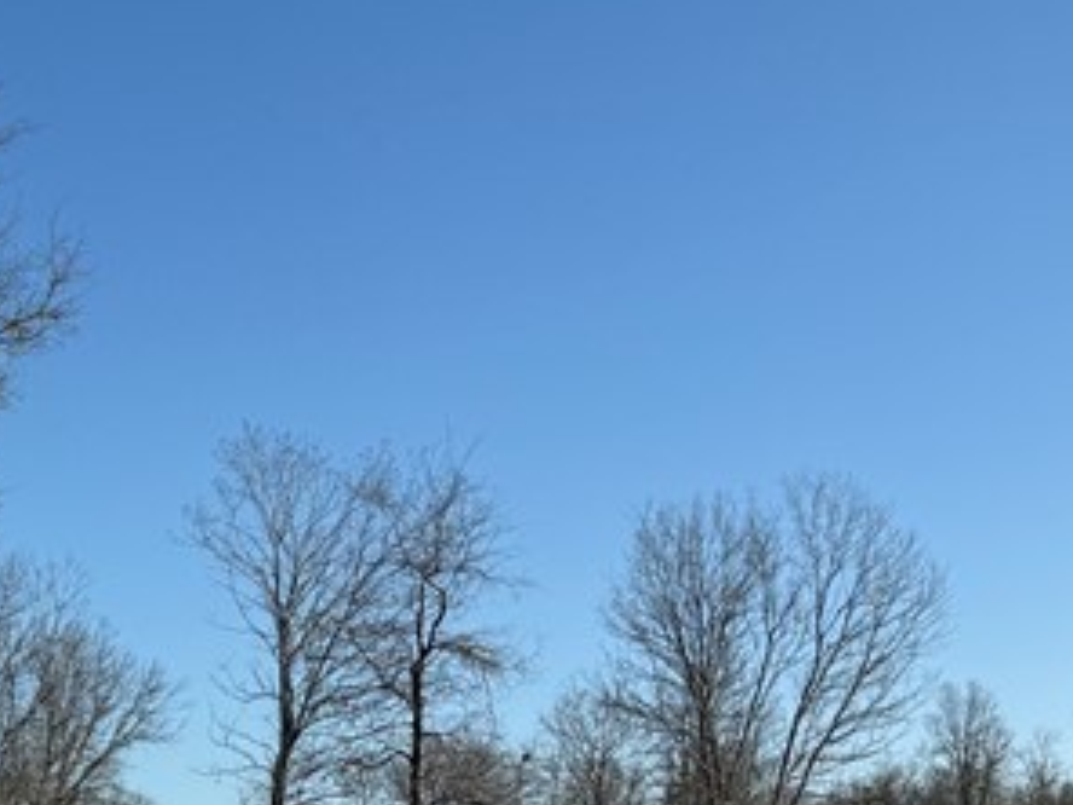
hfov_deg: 22.9
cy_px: 355
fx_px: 2573
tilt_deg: +13.1
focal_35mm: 83
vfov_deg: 17.8
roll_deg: +1.8
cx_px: 990
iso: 80
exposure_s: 1/6711
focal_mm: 6.76
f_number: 1.78
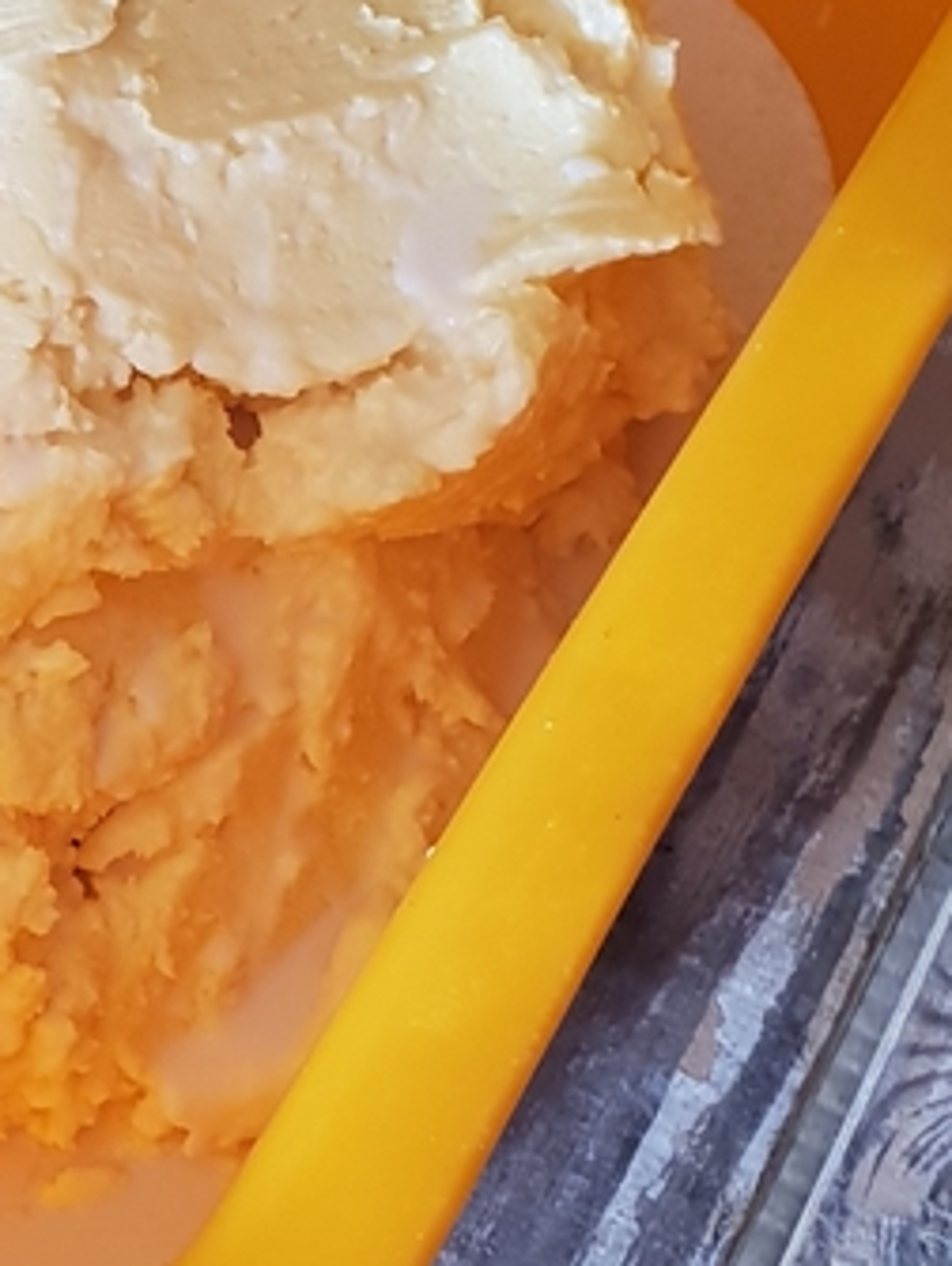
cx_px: -484
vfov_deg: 20.7
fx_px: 3404
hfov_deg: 14.8
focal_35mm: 93
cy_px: 151
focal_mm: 4.3
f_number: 2.4
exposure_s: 1/60
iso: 200
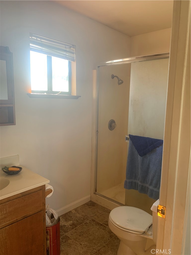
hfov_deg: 53.1
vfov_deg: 67.3
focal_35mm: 26
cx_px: 96
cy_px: 128
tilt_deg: -9.3
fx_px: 191
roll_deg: -1.0
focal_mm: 4.25
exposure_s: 1/60
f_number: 1.8
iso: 64
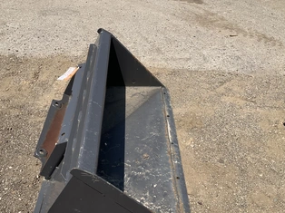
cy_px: 134
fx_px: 304
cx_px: 123
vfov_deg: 38.4
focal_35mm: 37
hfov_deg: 50.0
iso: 25
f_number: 1.8
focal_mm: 3
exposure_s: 1/1912
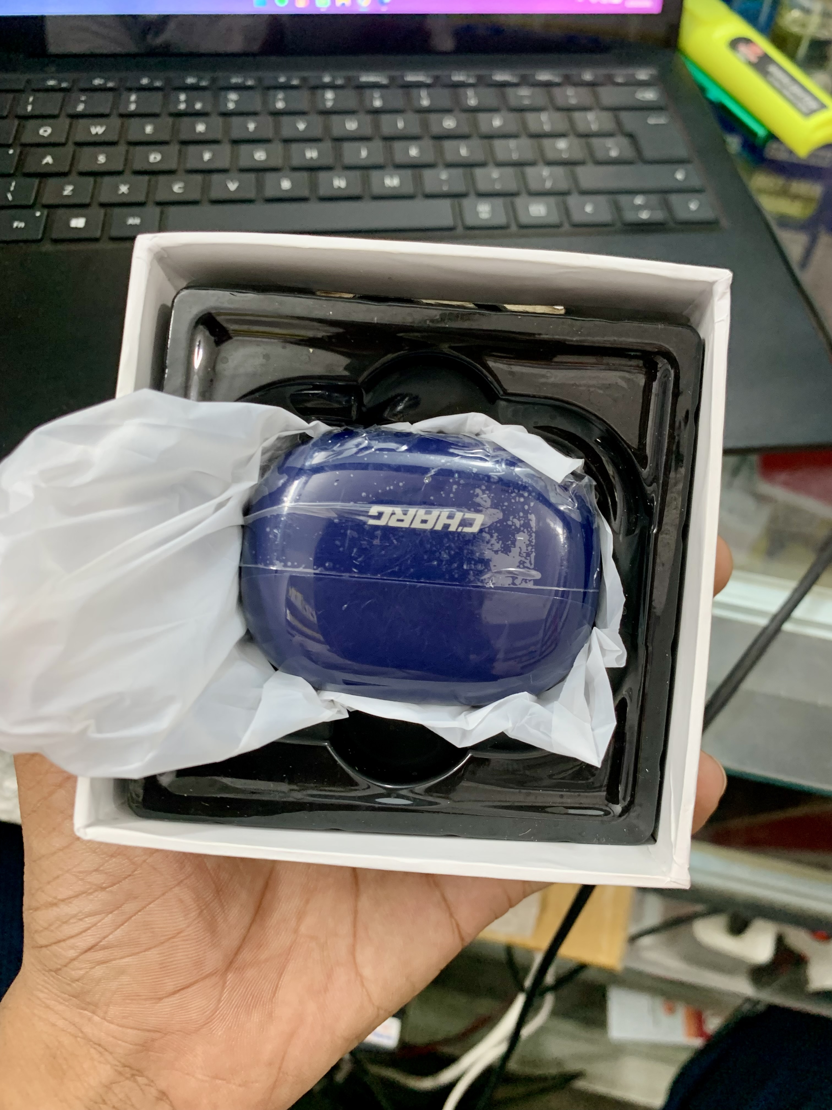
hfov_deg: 53.1
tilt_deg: -52.3
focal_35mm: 26
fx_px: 833
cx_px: 416
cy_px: 555
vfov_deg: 67.3
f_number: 1.8
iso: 125
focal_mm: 4.25
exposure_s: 1/50
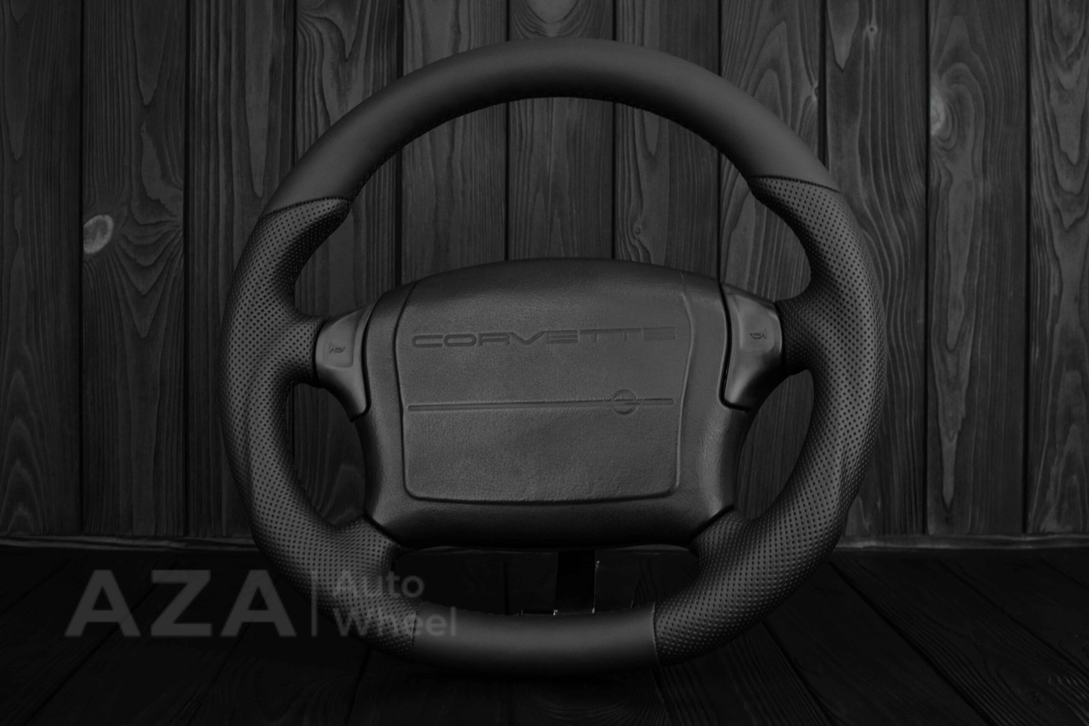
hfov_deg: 37.8
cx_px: 544
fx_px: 1588
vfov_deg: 25.8
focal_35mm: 52
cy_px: 363
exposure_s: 1/125
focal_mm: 35
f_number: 6.3
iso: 500
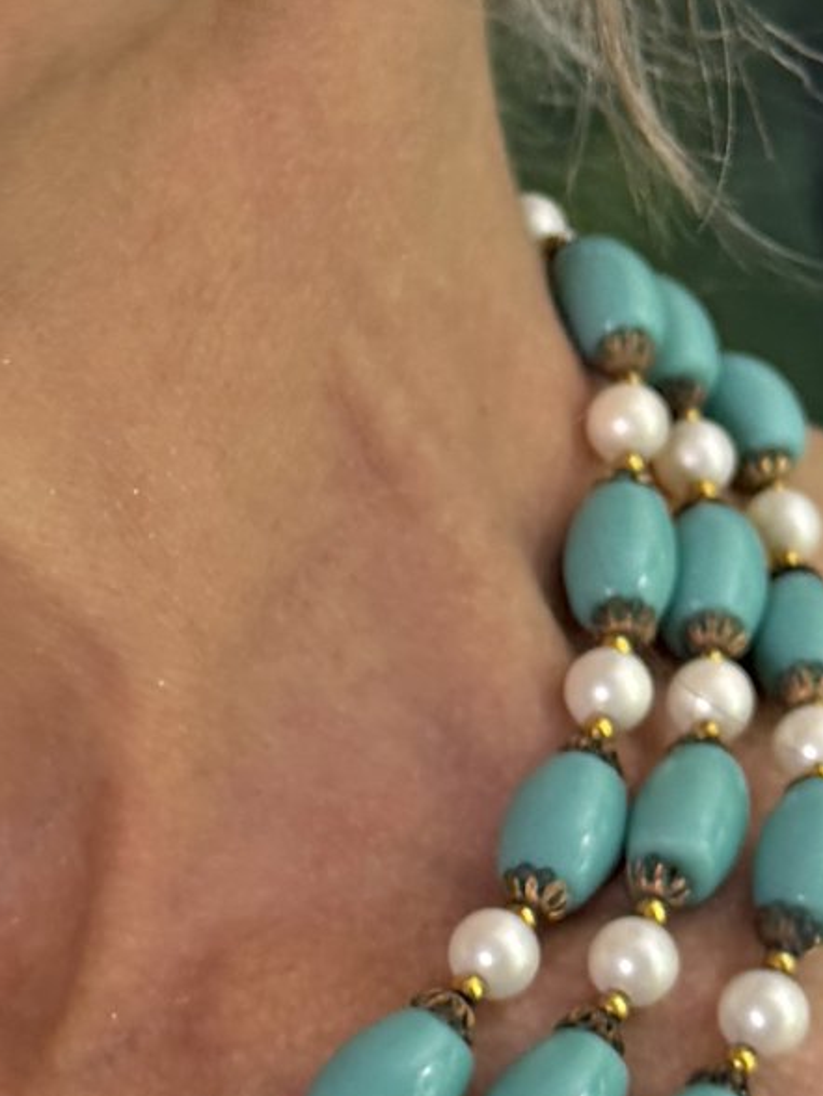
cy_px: 789
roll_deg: +0.2
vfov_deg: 33.3
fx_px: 1806
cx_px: 143
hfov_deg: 25.2
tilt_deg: -2.1
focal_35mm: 57
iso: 200
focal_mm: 6.76
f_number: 1.78
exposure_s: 1/95
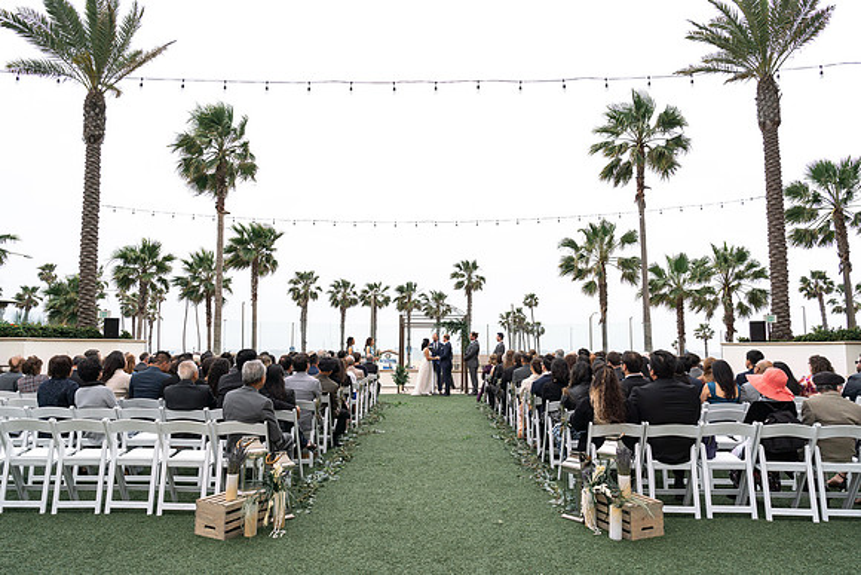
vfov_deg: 52.2
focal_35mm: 25
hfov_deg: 72.5
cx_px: 425
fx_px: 587
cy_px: 294
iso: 160
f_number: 6.3
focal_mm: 24
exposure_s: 1/640
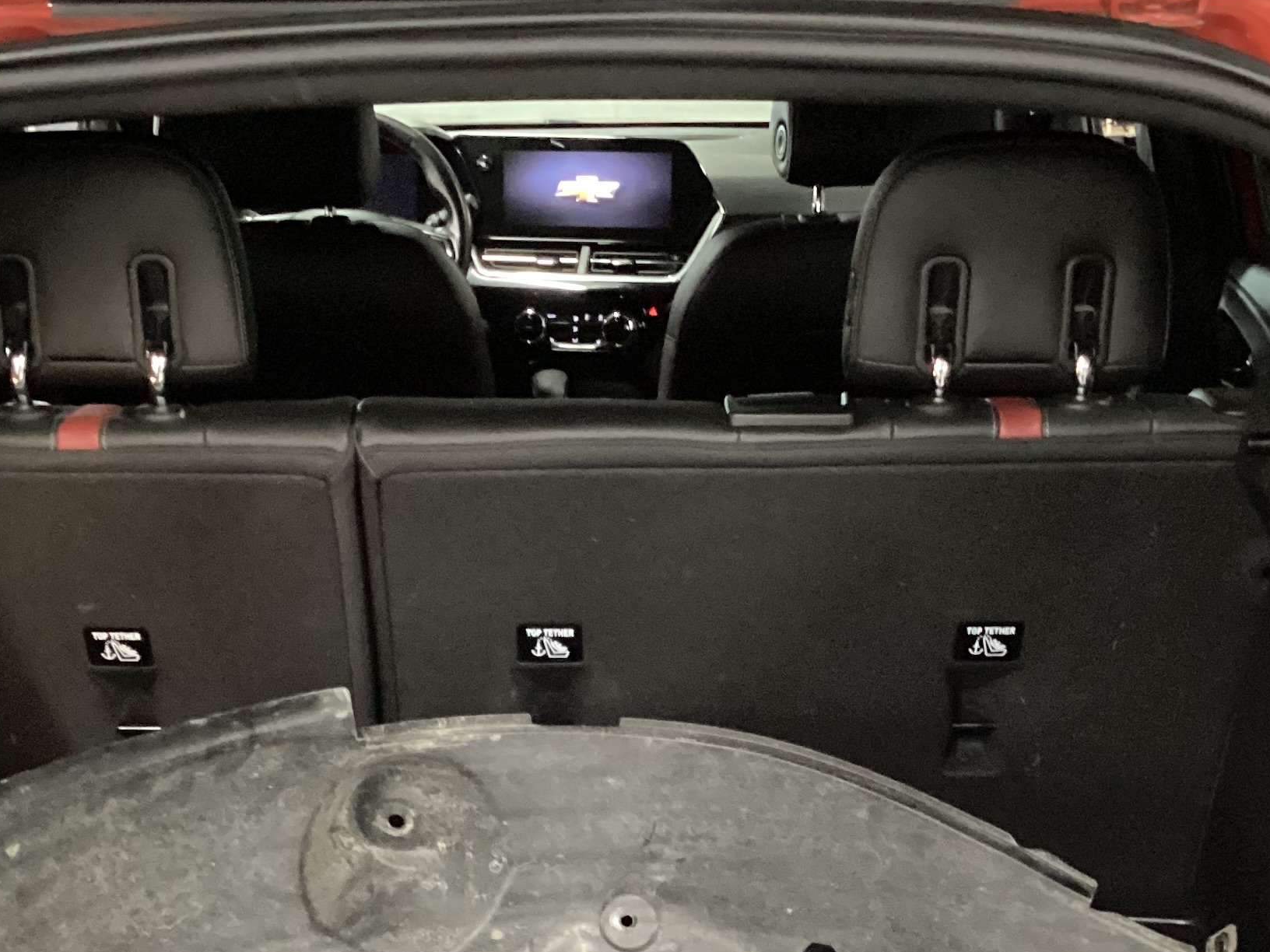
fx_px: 2275
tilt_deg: -27.6
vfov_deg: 23.0
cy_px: 883
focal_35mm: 62
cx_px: 539
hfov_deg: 31.1
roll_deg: +0.4
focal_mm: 3.3
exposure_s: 1/15
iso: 640
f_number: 2.4
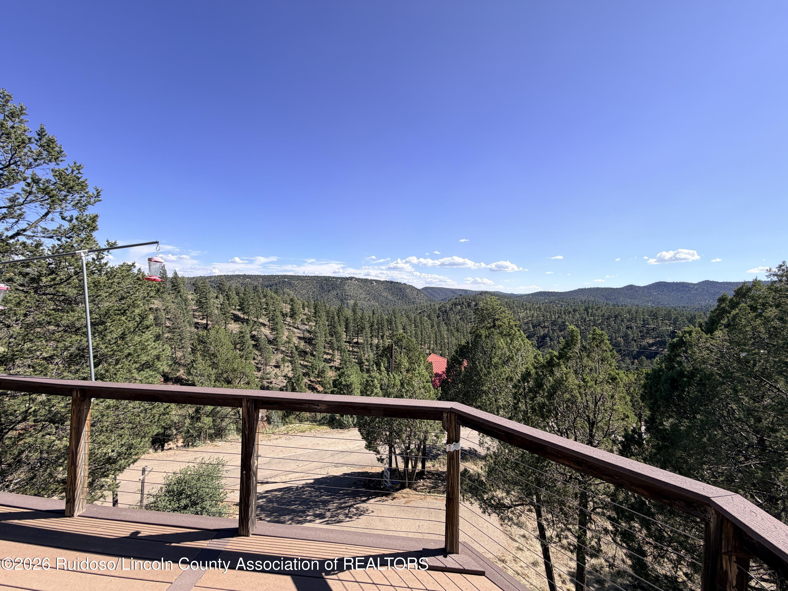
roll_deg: -1.3
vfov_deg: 85.7
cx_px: 394
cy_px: 296
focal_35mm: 14
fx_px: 319
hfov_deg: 102.1
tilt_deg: +0.0
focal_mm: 2.22
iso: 20
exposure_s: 1/770
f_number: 2.2
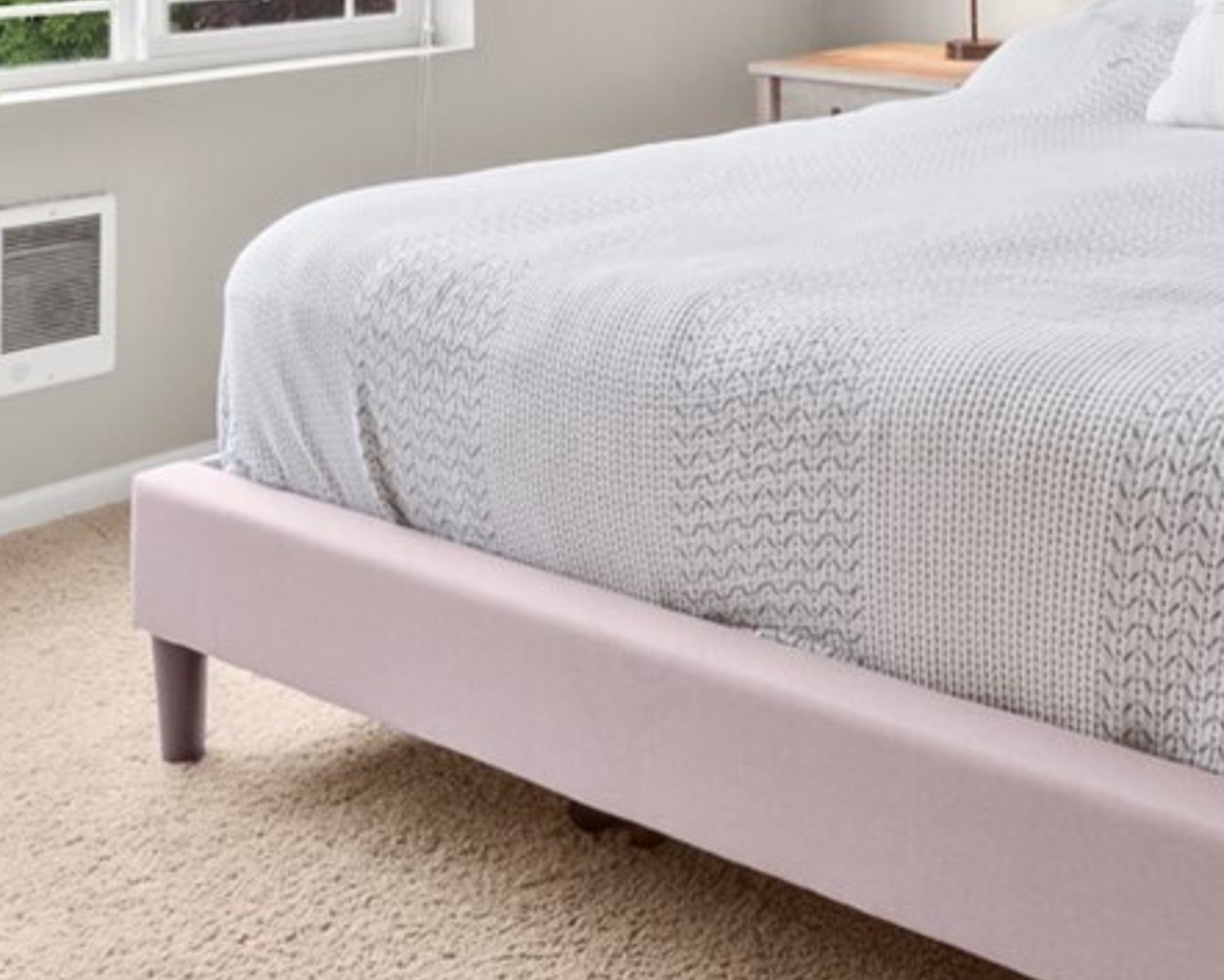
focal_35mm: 54
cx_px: 1117
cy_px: -190
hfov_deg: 32.8
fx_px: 1957
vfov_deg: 25.3
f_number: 16
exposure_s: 6
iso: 100
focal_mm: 10
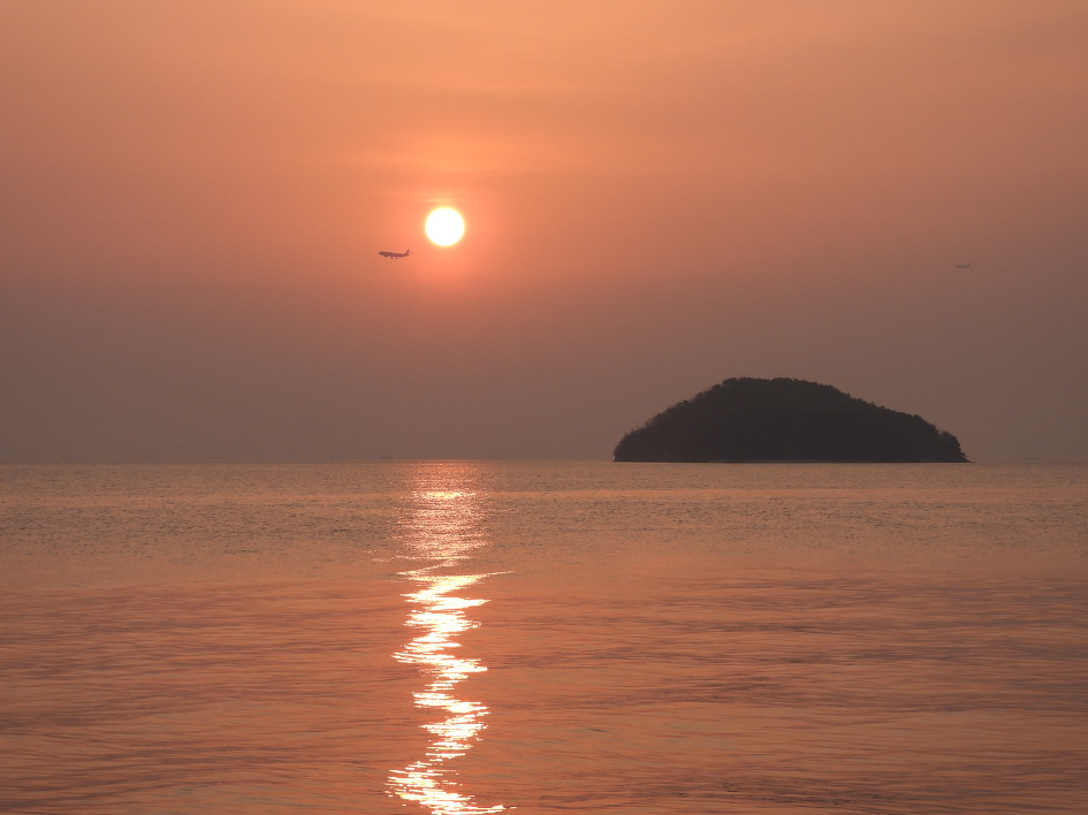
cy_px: 408
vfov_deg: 12.9
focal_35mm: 115
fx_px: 3613
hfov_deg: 17.1
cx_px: 544
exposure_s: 1/640
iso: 100
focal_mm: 20.7
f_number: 4
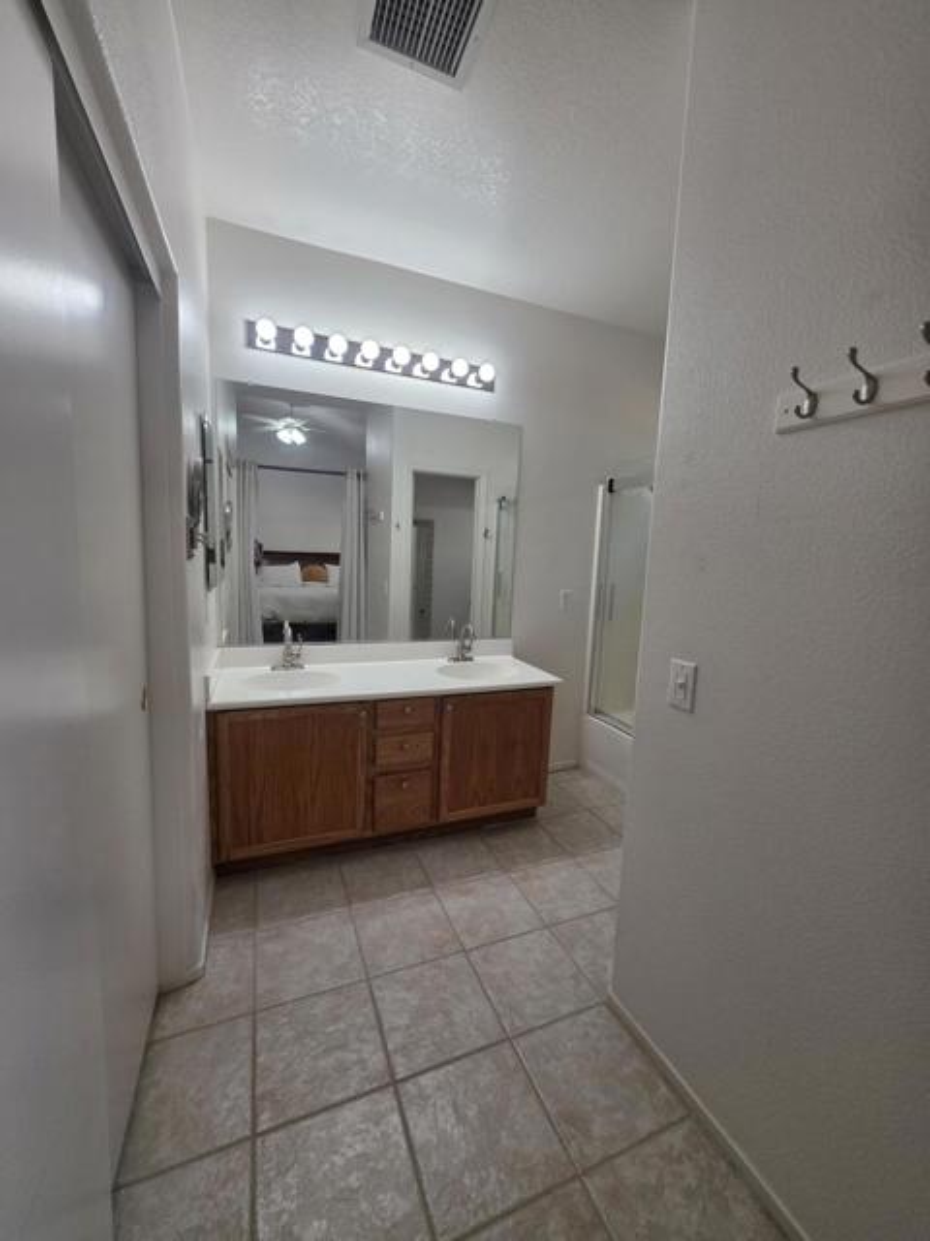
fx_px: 466
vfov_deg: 106.2
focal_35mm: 13
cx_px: 465
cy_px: 620
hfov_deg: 89.9
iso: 100
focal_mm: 2.2
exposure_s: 1/120
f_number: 1.9
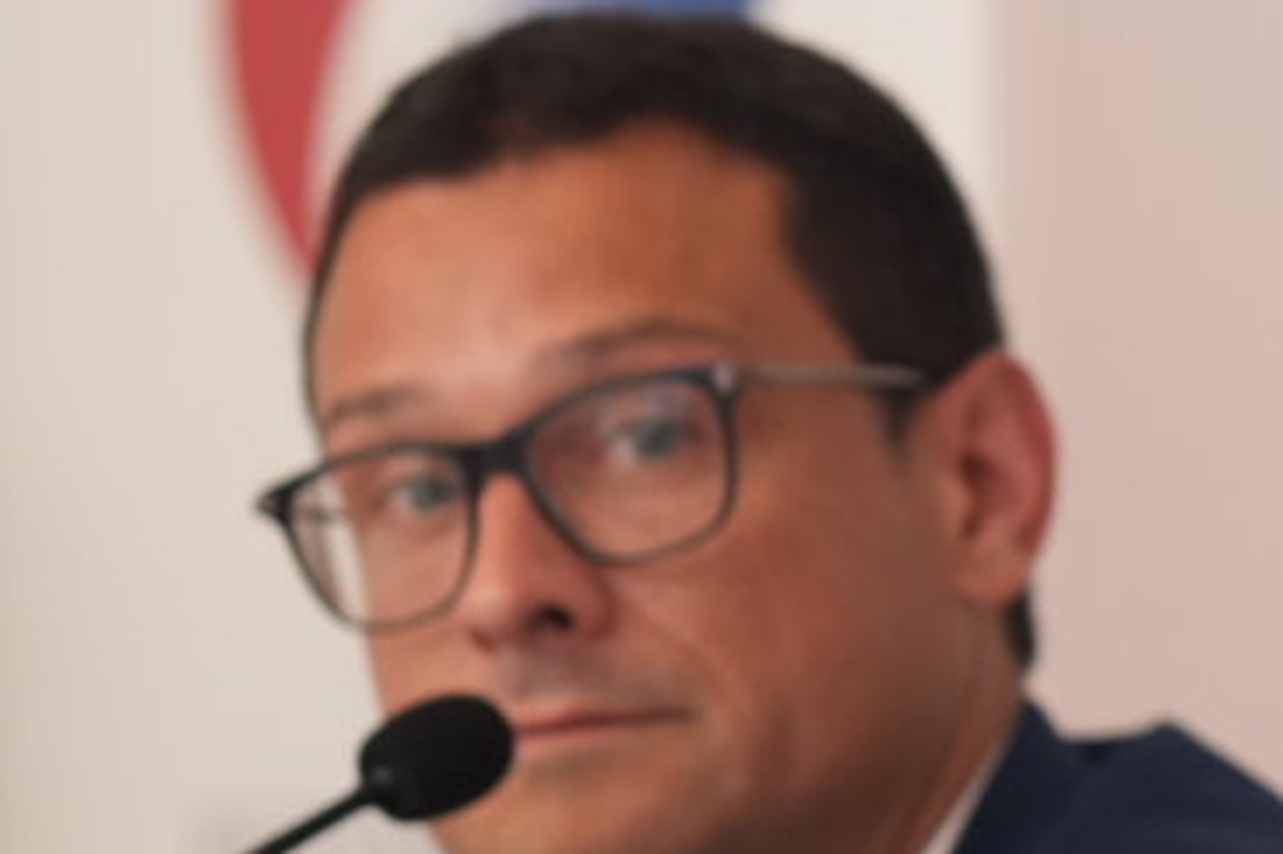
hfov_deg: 5.4
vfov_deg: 3.6
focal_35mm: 377
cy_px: 1040
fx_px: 13429
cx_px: 2137
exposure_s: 1/125
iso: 1600
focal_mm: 85
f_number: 2.5
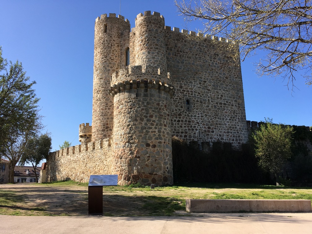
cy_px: 117
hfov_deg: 61.7
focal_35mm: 29
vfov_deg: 48.2
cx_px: 156
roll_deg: -0.5
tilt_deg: +14.7
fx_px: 261
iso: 25
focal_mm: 4.15
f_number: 2.2
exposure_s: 1/1099
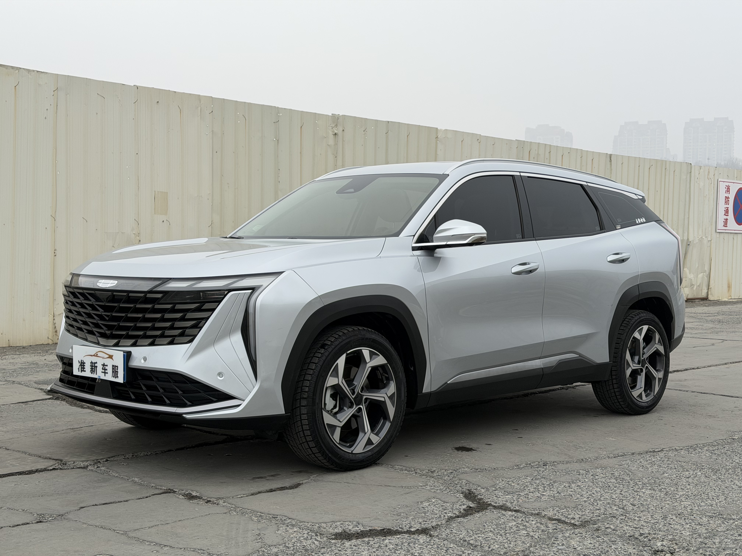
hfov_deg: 39.7
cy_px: 278
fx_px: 1029
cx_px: 371
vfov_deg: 30.3
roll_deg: +0.3
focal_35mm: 48
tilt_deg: -1.9
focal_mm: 6.76
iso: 50
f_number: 1.78
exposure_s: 1/191
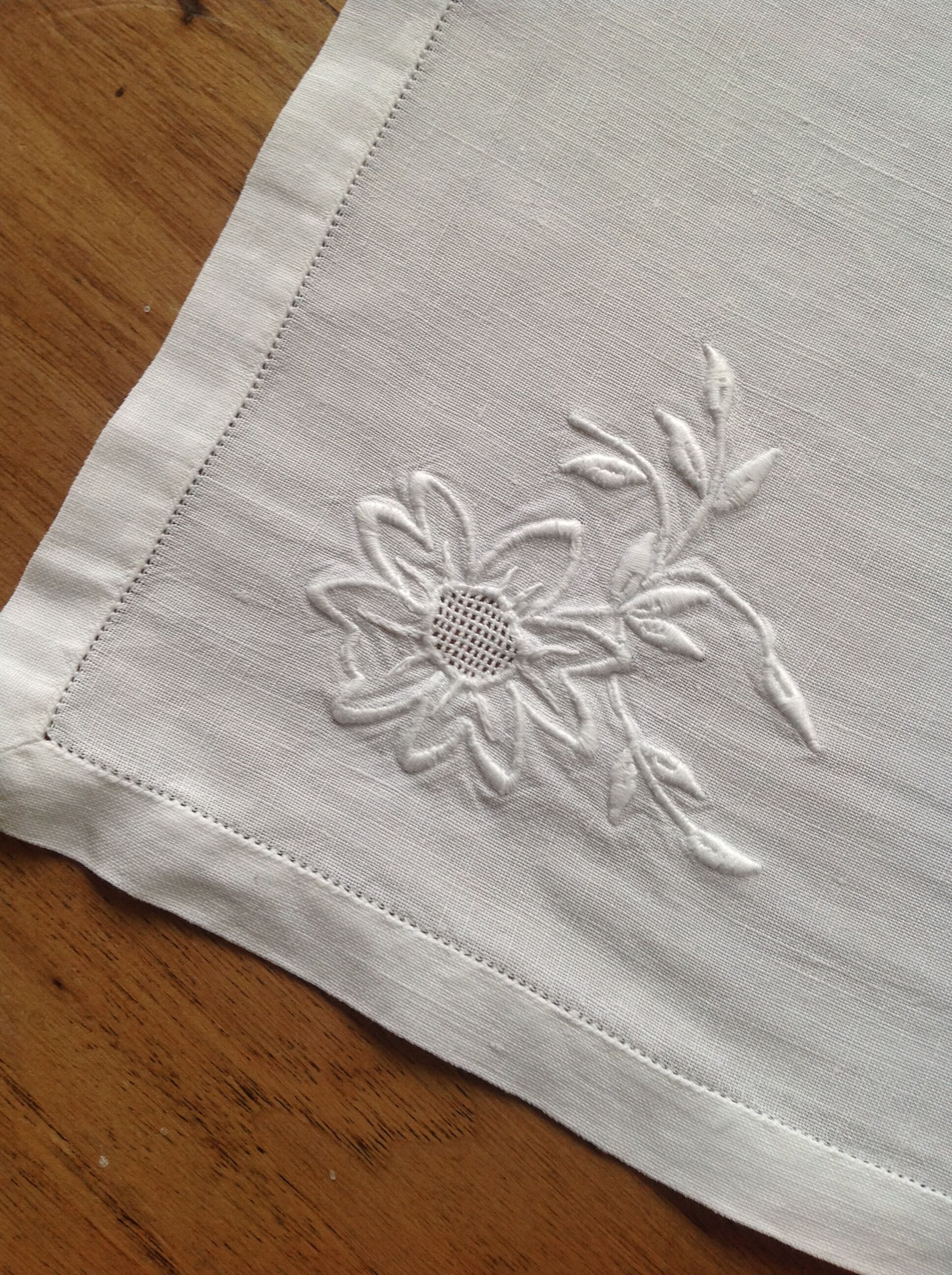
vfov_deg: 52.7
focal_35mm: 35
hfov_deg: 40.6
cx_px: 476
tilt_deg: -83.3
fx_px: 1287
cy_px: 638
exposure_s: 1/30
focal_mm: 4.28
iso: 50
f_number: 2.4
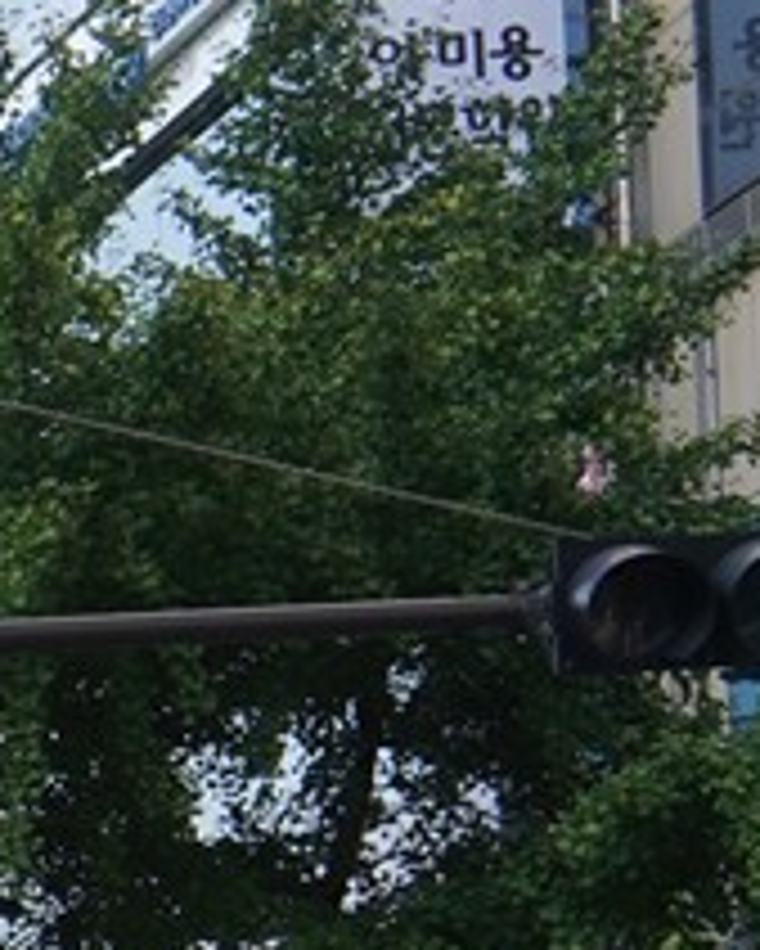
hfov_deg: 4.2
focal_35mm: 311
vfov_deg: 6.1
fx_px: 8738
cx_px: -3346
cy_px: 1859
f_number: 10
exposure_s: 1/100
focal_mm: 35
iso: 400
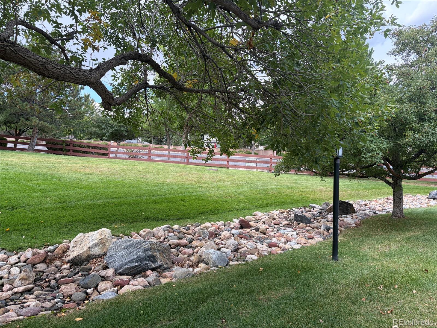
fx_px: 328
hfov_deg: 67.3
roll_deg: -1.9
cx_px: 218
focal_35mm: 26
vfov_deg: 53.1
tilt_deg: -3.4
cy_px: 164
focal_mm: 5.96
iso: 64
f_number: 1.6
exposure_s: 1/456
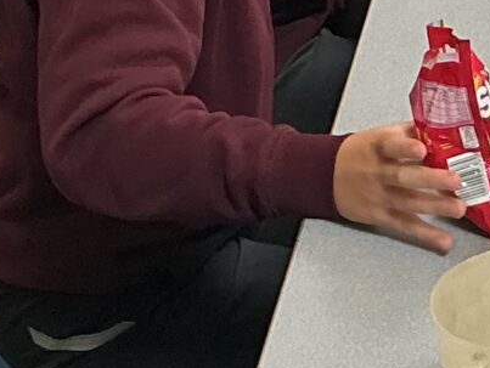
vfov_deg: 8.0
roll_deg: +2.0
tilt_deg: -21.3
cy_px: -74
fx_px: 2607
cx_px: 799
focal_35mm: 184
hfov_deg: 10.3
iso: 40
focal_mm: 3
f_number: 1.8
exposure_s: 1/100
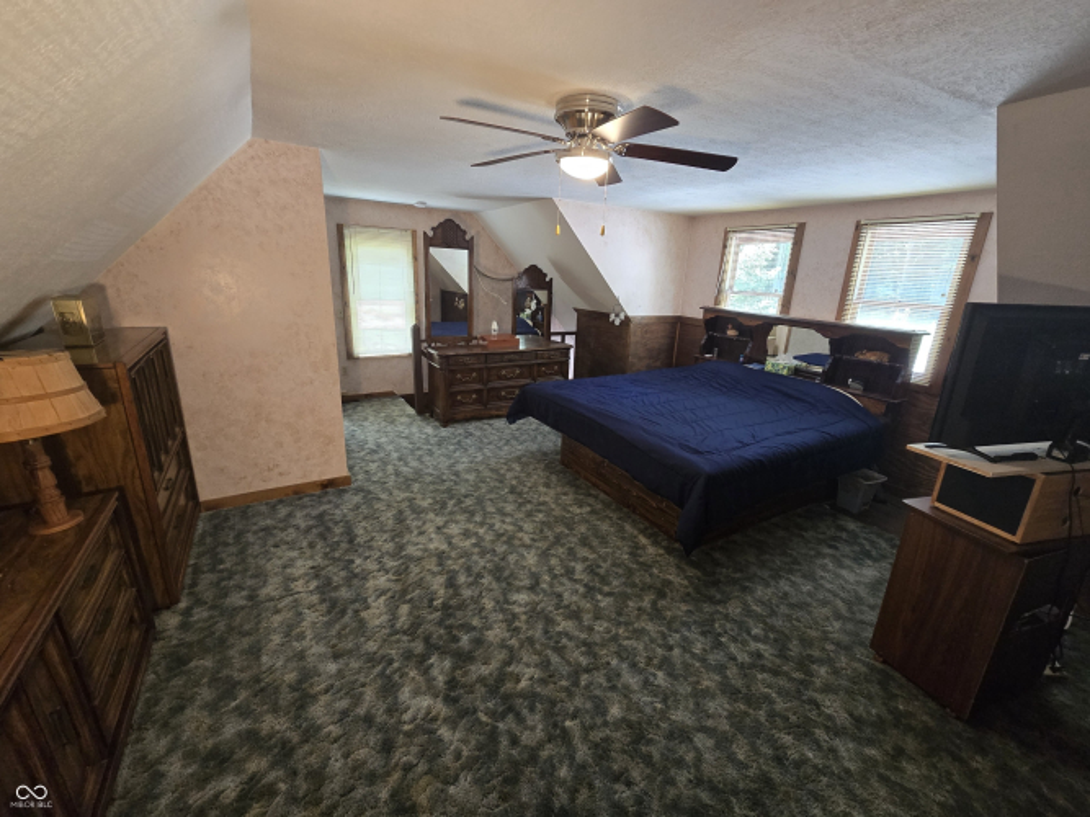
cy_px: 408
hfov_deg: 106.2
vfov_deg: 89.9
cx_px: 545
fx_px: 409
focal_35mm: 13
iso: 400
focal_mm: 2.2
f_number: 2.2
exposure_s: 1/60
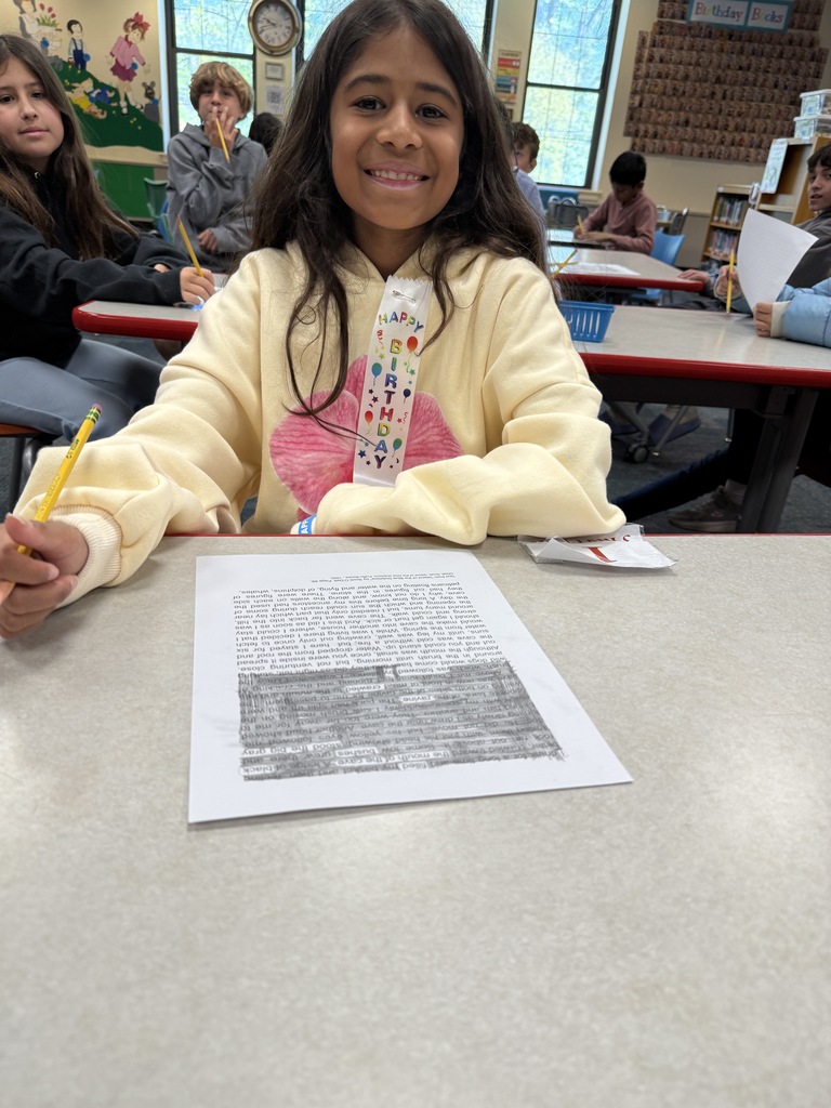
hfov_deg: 56.8
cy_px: 554
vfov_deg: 71.6
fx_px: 768
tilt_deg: -25.9
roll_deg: -5.6
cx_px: 416
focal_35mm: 24
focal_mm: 6.76
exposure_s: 1/120
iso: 125
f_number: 1.78
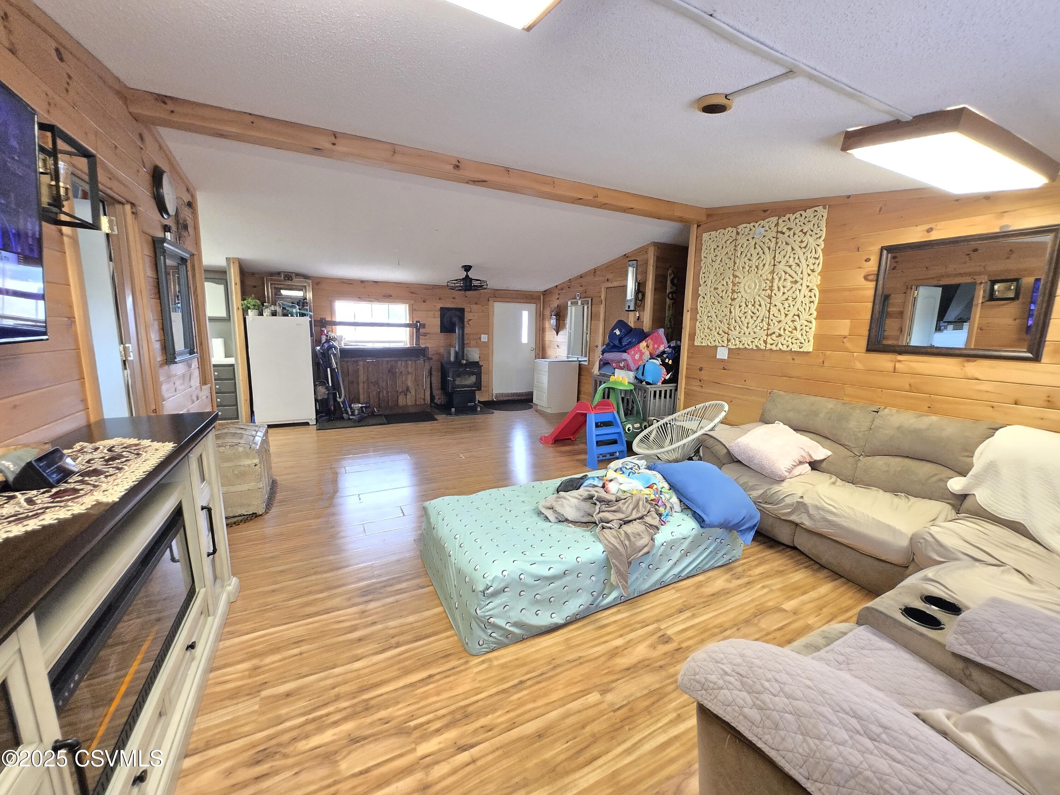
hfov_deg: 106.2
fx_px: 398
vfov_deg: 89.9
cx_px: 530
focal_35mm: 13
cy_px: 398
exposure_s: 1/60
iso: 500
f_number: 2.2
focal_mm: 1.7
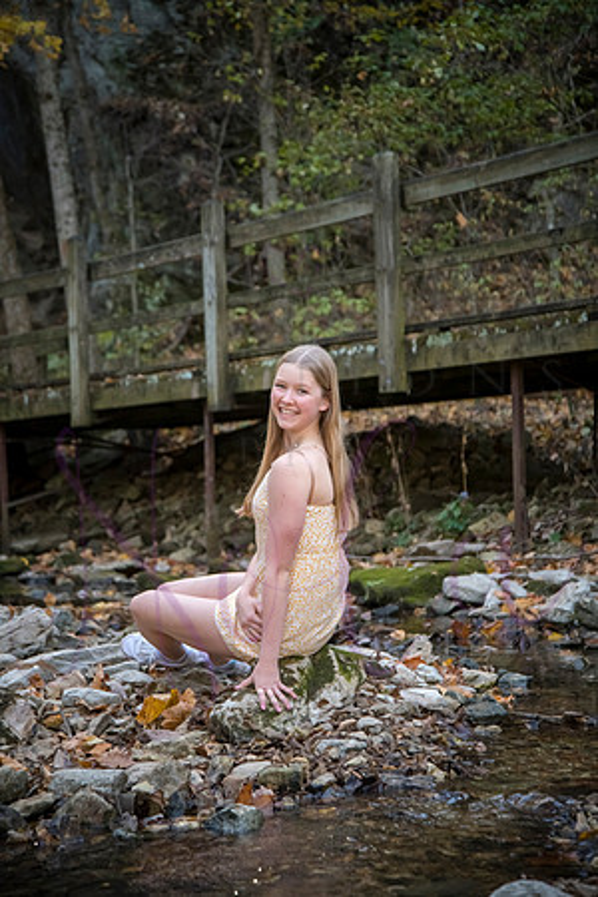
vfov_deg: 25.4
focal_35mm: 80
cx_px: 299
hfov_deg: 17.1
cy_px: 448
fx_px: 1993
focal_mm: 80
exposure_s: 1/320
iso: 800
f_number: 4.5
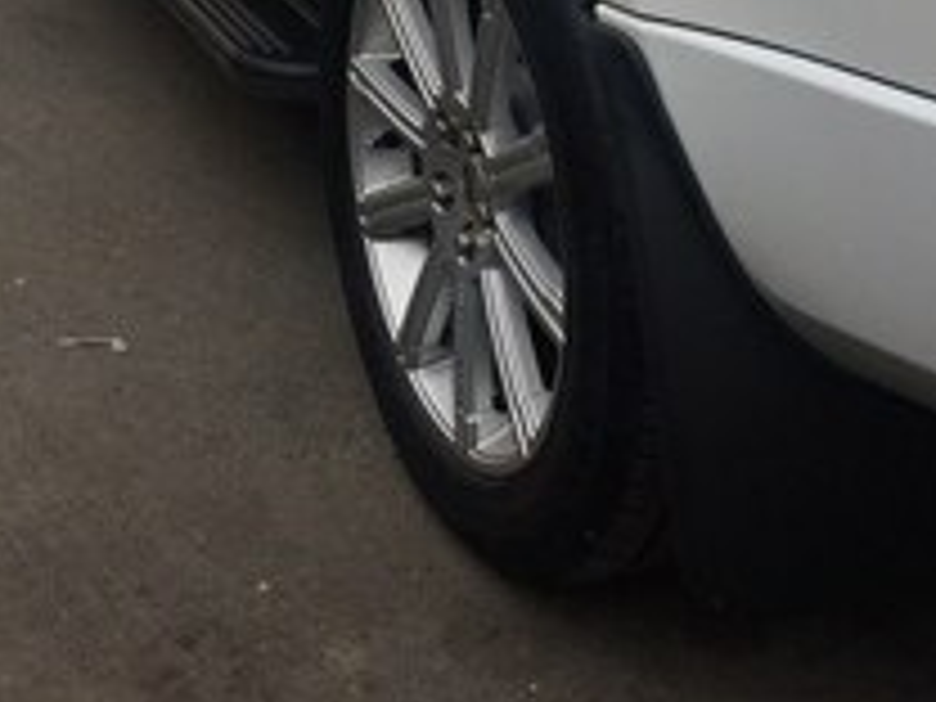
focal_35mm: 69
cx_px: 436
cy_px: -189
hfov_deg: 28.2
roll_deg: +2.4
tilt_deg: -16.8
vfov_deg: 19.7
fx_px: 1866
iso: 32
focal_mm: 4.15
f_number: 2.2
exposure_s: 1/695
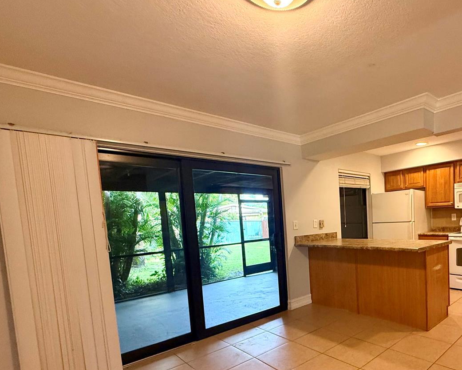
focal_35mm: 21
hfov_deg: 73.3
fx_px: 287
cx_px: 334
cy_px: 241
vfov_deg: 64.1
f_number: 2.2
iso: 320
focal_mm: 2.22
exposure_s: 1/60
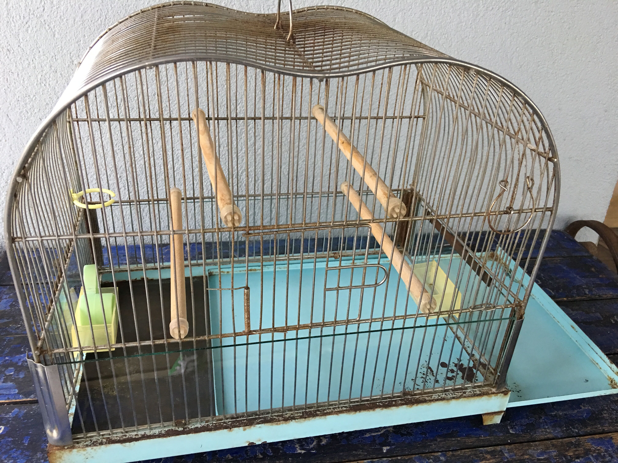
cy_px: 232
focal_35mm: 29
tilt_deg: -27.2
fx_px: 518
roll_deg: -3.1
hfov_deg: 61.7
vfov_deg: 48.2
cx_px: 309
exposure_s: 1/17
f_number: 2.2
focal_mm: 4.15
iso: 80
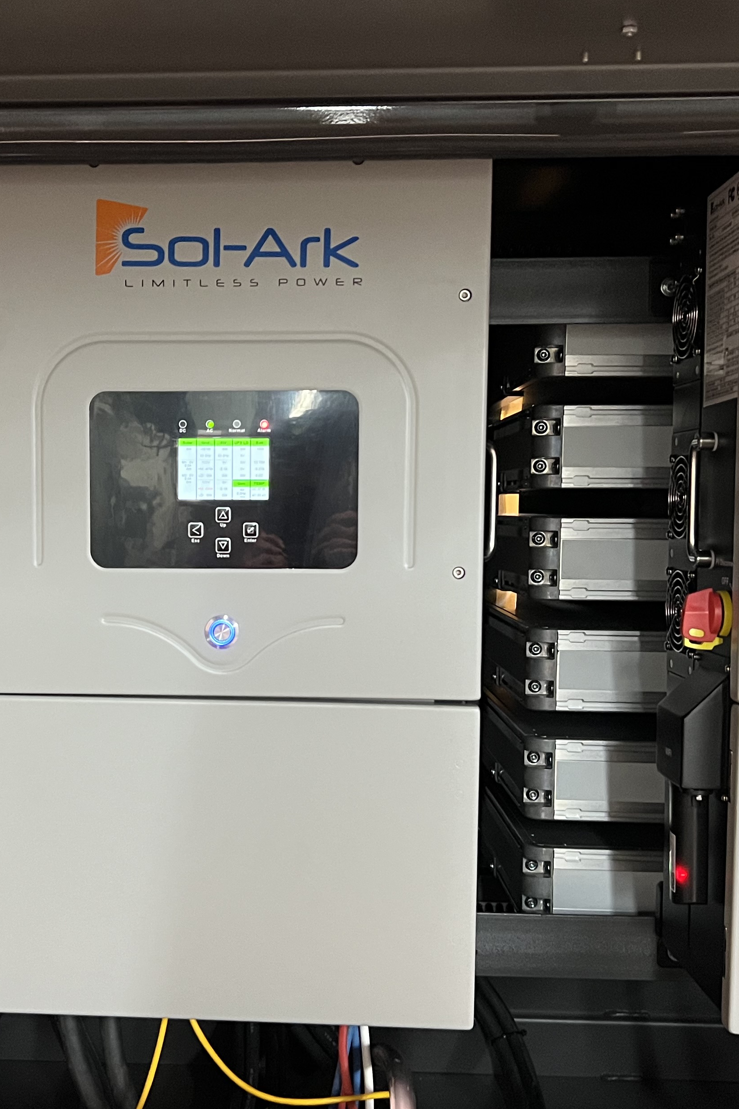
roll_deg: -0.1
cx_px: 209
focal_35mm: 44
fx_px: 1355
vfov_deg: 44.4
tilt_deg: -3.8
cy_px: 616
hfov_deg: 30.1
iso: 400
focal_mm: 5.7
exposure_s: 1/40
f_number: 1.5
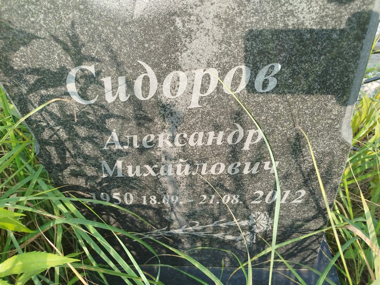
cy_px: 142
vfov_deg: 56.8
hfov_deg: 71.6
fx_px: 263
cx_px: 190
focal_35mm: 24
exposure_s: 1/149
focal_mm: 5.31
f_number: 1.7
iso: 50
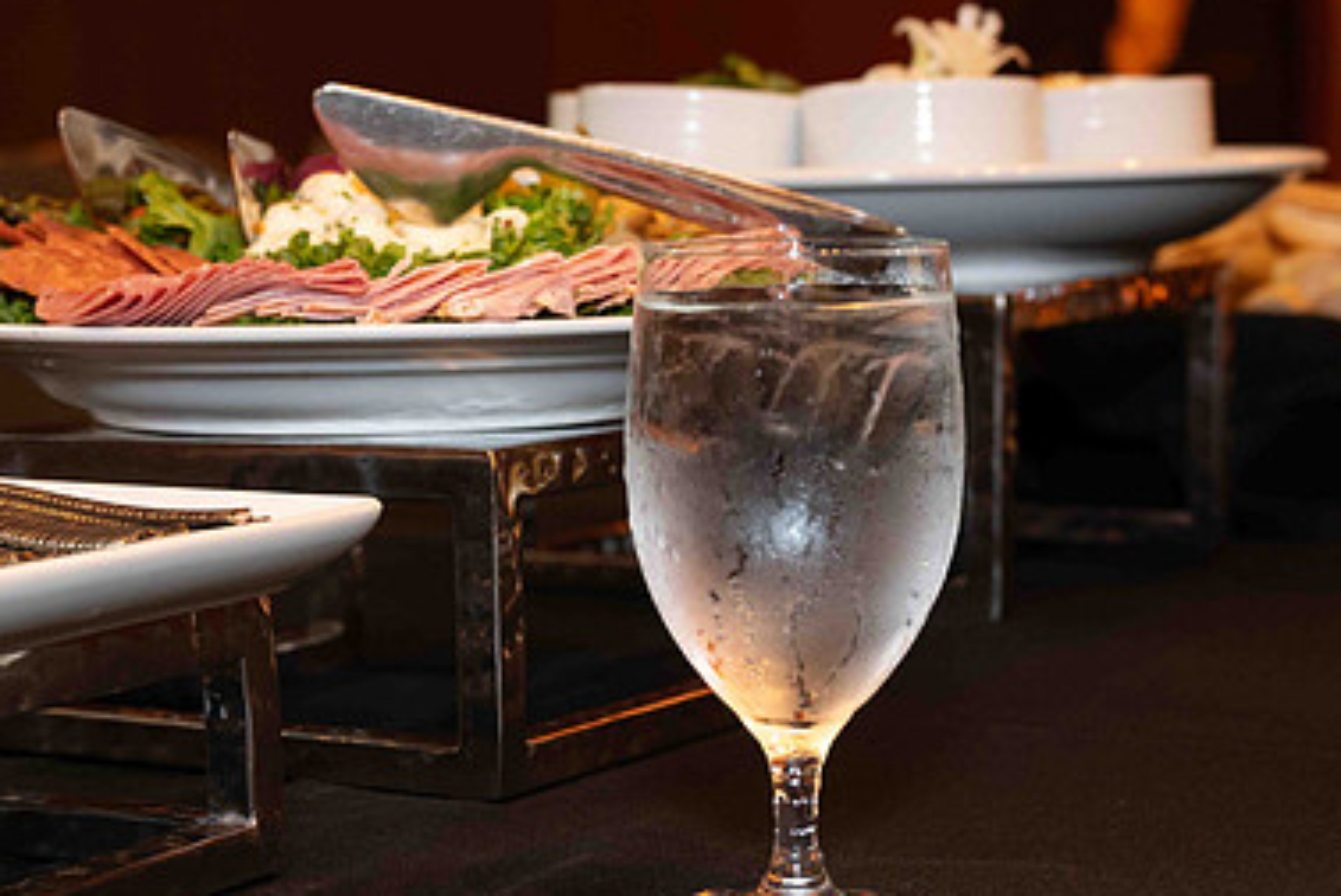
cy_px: 491
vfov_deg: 15.9
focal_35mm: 86
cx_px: 487
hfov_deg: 23.6
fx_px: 3206
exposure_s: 1/60
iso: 4500
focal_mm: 56
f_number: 5.6
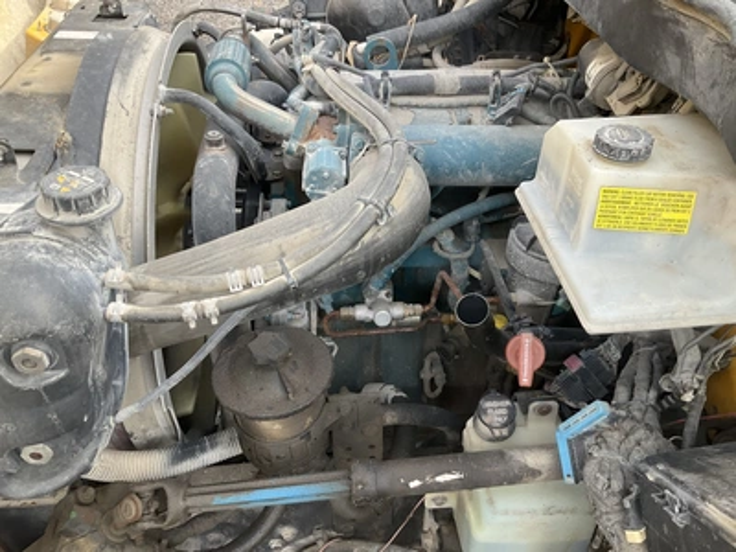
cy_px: 276
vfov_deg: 48.2
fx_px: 617
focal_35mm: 29
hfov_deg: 61.7
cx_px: 368
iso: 25
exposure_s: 1/272
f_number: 1.8
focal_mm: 3
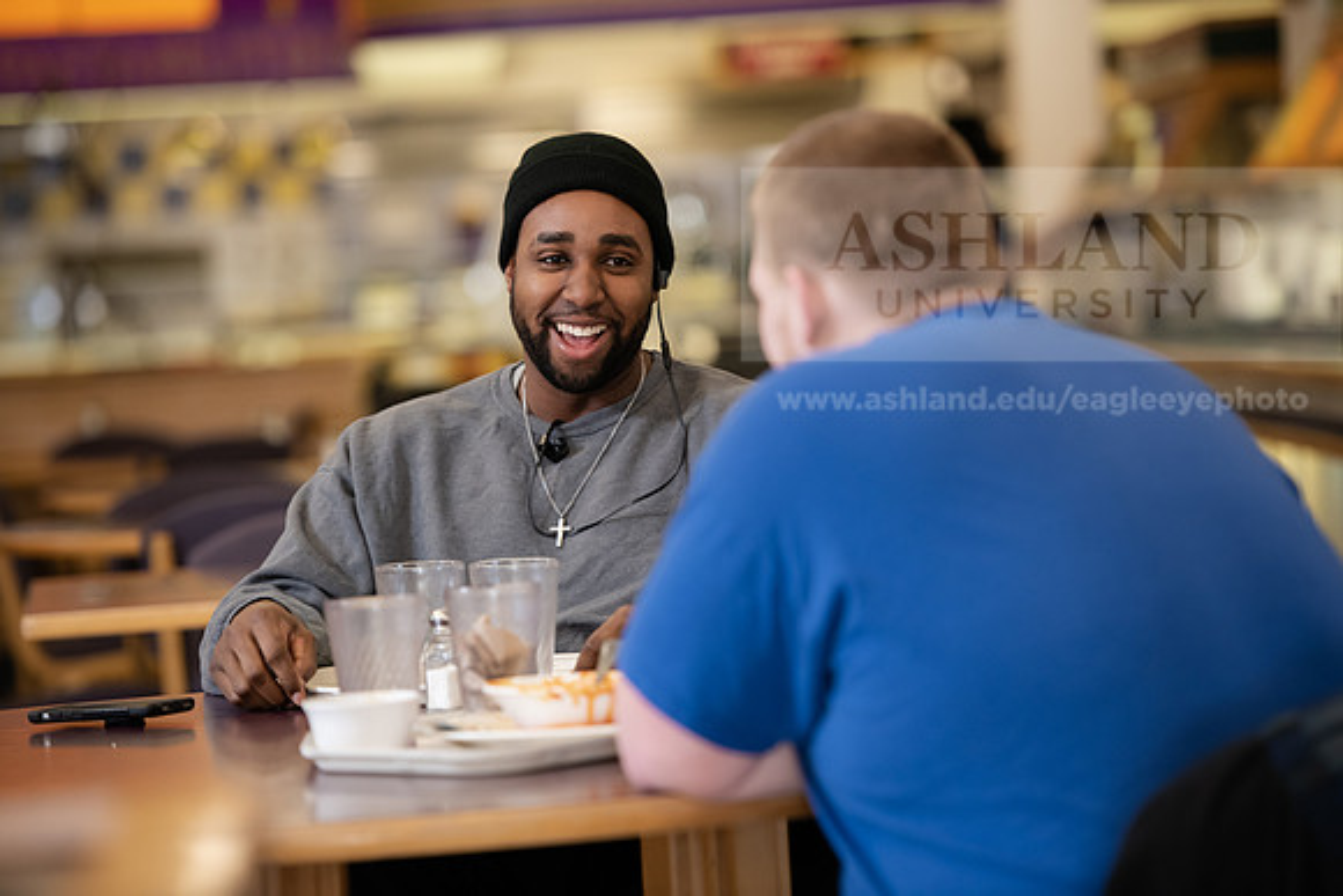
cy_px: 448
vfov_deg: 8.6
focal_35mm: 160
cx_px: 672
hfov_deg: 12.8
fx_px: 5970
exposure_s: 1/200
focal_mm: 160
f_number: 3.2
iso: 1250
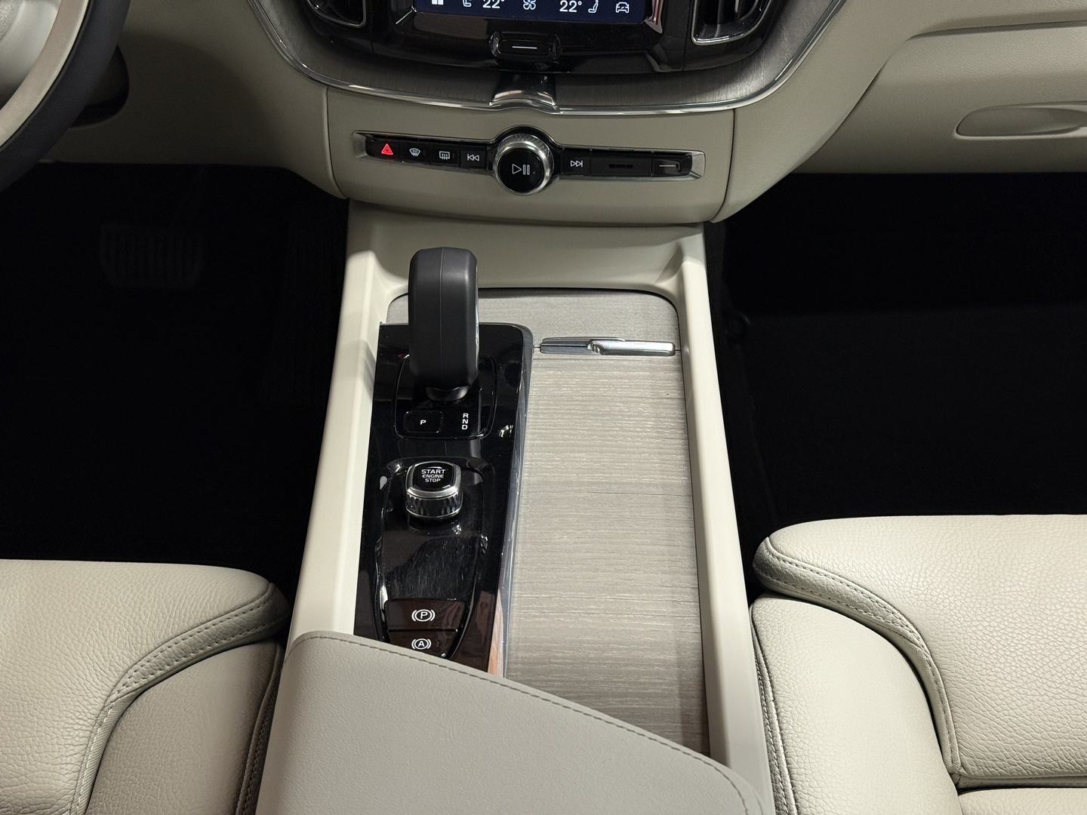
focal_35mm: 48
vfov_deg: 30.3
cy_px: 408
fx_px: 1507
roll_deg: +0.4
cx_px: 544
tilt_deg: -37.7
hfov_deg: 39.7
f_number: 1.78
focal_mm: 6.76
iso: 200
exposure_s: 1/50
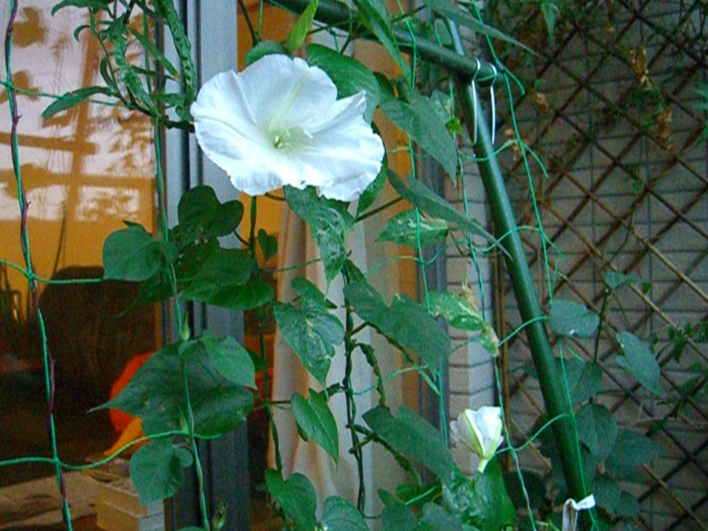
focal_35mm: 38
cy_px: 266
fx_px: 777
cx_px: 354
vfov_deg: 37.7
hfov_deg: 49.0
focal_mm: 7.9
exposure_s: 1/50
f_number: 2.8
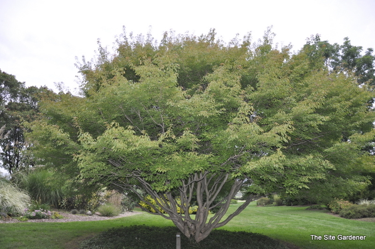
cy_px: 124
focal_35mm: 27
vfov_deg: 47.9
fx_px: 281
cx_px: 188
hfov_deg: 67.4
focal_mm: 18
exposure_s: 1/200
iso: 320
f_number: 3.5
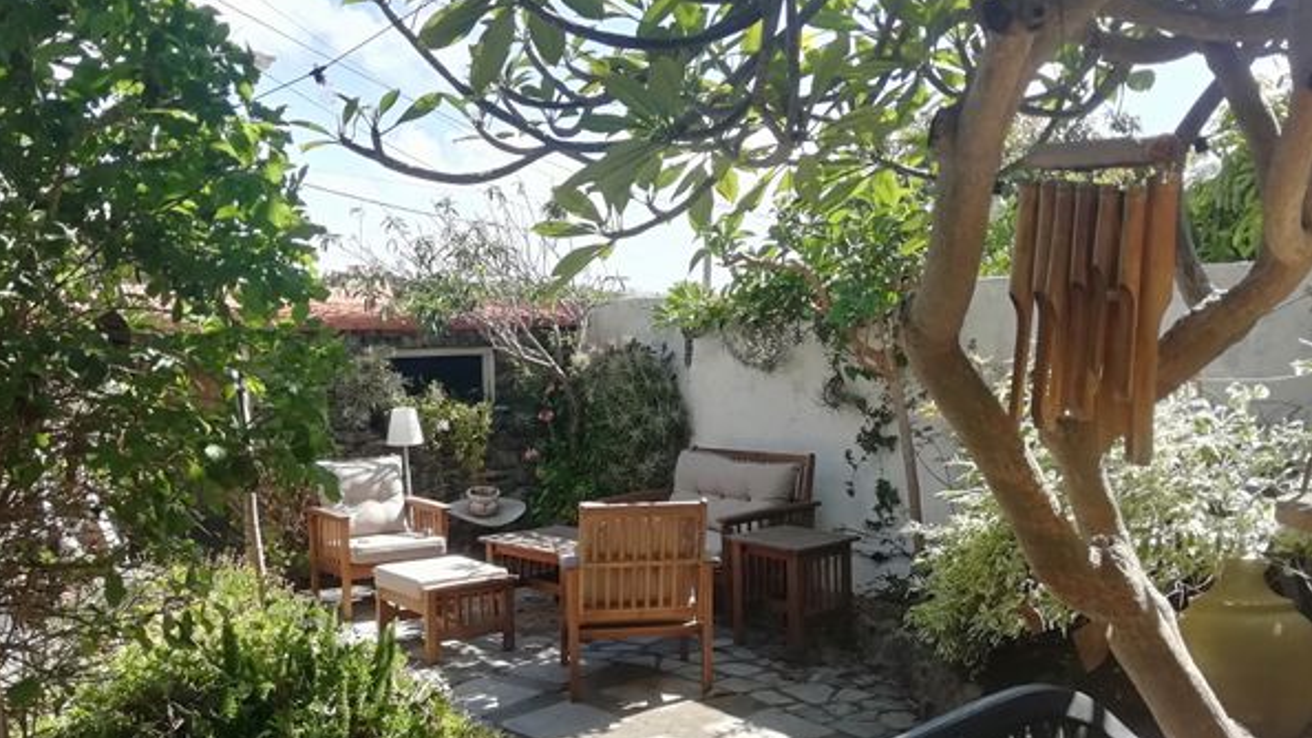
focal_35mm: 33
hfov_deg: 59.5
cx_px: 654
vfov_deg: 35.6
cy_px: 400
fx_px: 1148
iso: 50
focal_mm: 3.46
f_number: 2.2
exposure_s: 1/376
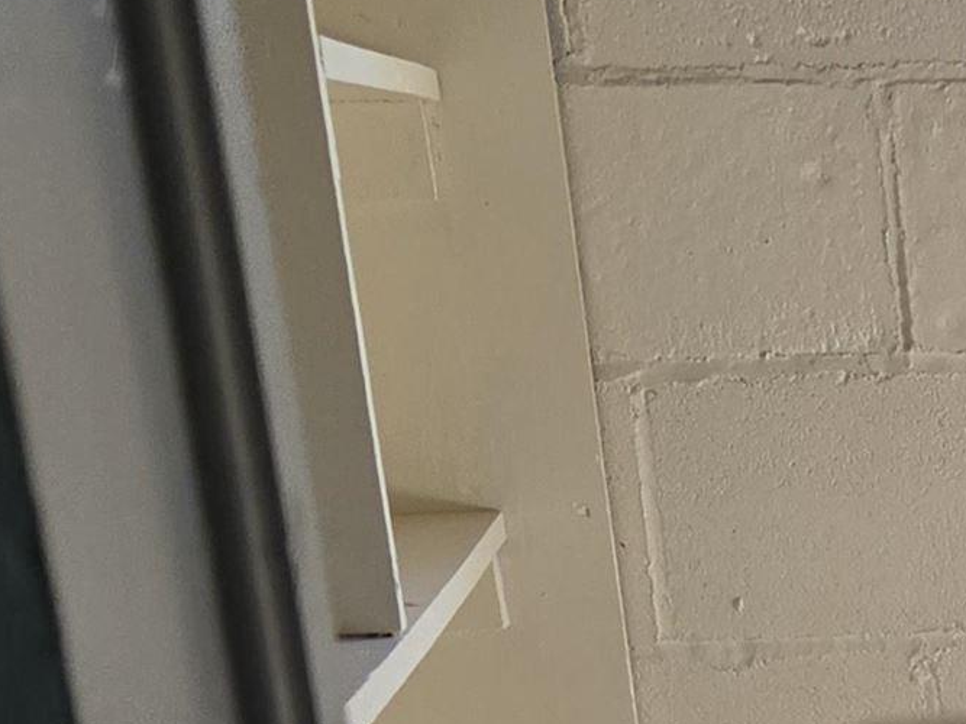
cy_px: 1276
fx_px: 2958
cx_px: 1544
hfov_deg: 16.5
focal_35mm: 106
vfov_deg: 12.8
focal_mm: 5.4
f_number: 1.8
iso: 200
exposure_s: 1/120
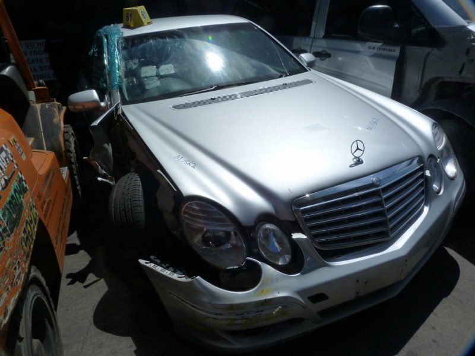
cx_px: 238
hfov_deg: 69.4
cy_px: 178
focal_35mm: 25
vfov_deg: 54.9
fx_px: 343
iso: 125
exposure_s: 1/1300
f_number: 5.6
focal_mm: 4.5
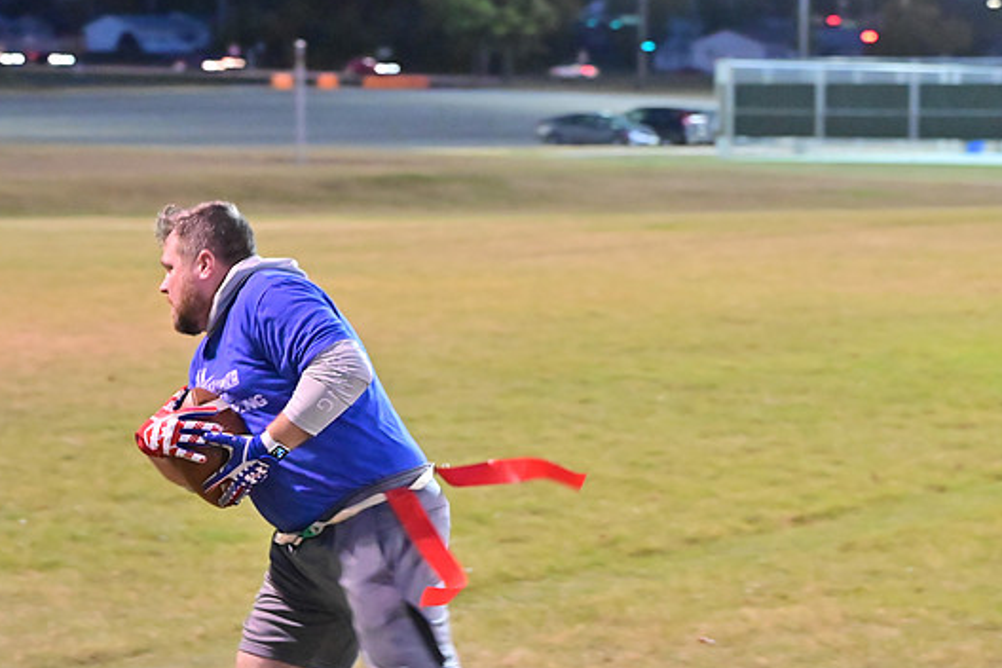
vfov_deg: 11.1
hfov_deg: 16.7
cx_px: 537
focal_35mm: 123
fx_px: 3423
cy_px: 356
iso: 6400
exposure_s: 1/160
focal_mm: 75
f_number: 4
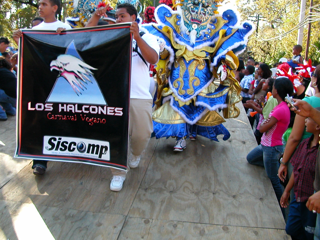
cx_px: 160
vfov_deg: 38.7
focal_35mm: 37
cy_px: 120
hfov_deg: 50.1
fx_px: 342
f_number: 2.7
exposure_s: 1/177
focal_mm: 5.6
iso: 100
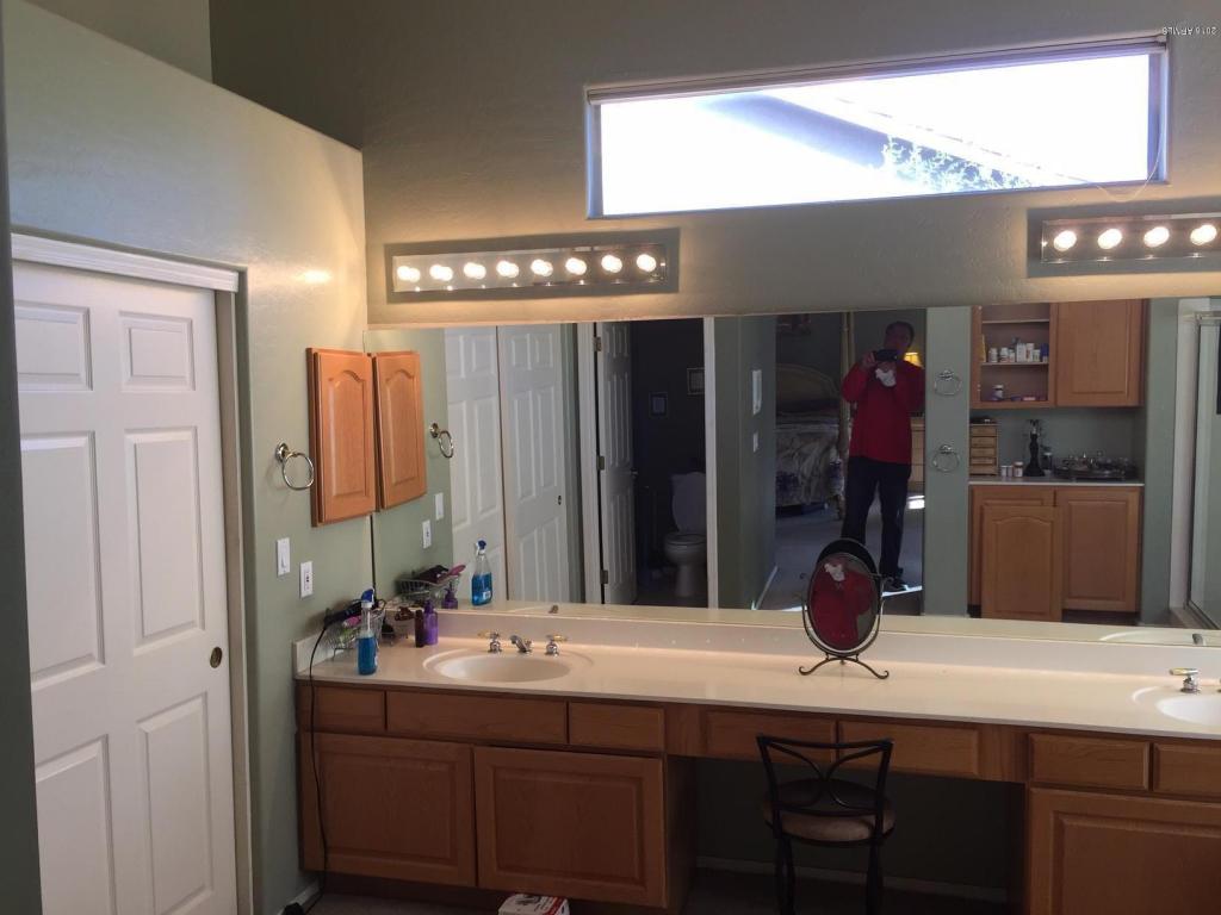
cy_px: 458
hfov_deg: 61.7
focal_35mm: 29
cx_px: 610
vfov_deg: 48.2
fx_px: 1023
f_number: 2.2
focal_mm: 4.15
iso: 40
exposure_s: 1/120
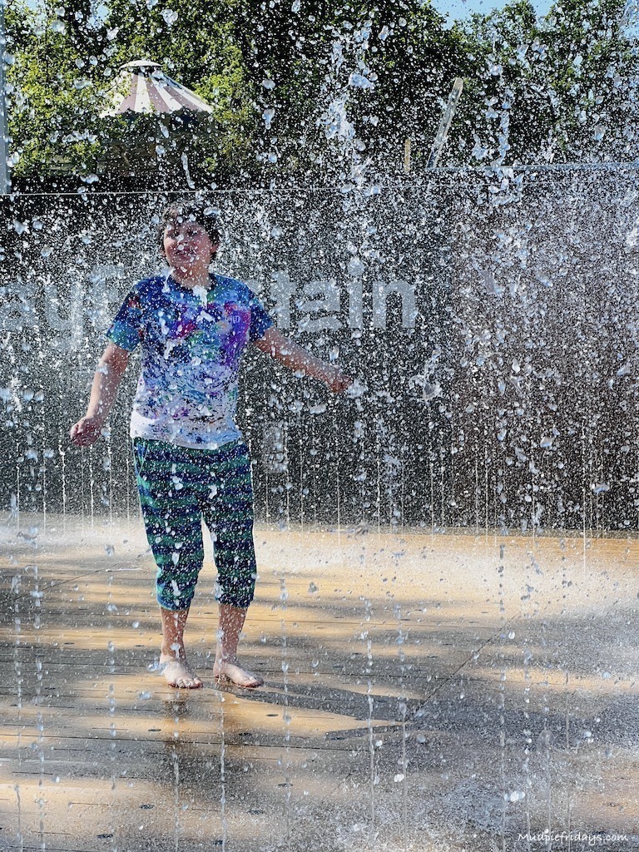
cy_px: 426
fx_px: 1895
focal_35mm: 77
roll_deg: +0.6
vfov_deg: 25.3
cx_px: 320
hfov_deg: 19.1
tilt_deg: -2.2
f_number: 2.8
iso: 32
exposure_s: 1/444
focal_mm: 9
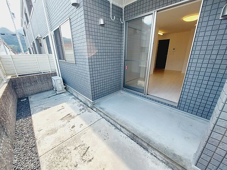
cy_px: 85
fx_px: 85
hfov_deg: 106.2
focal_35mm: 13
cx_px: 114
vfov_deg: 89.9
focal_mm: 1.74
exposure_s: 1/192
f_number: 2.2
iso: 50
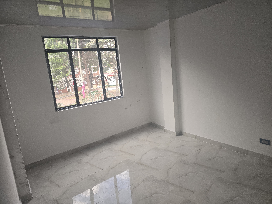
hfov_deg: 73.9
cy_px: 102
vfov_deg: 58.9
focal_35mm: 23
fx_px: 181
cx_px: 136
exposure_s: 1/120
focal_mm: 6.3
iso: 200
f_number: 1.7
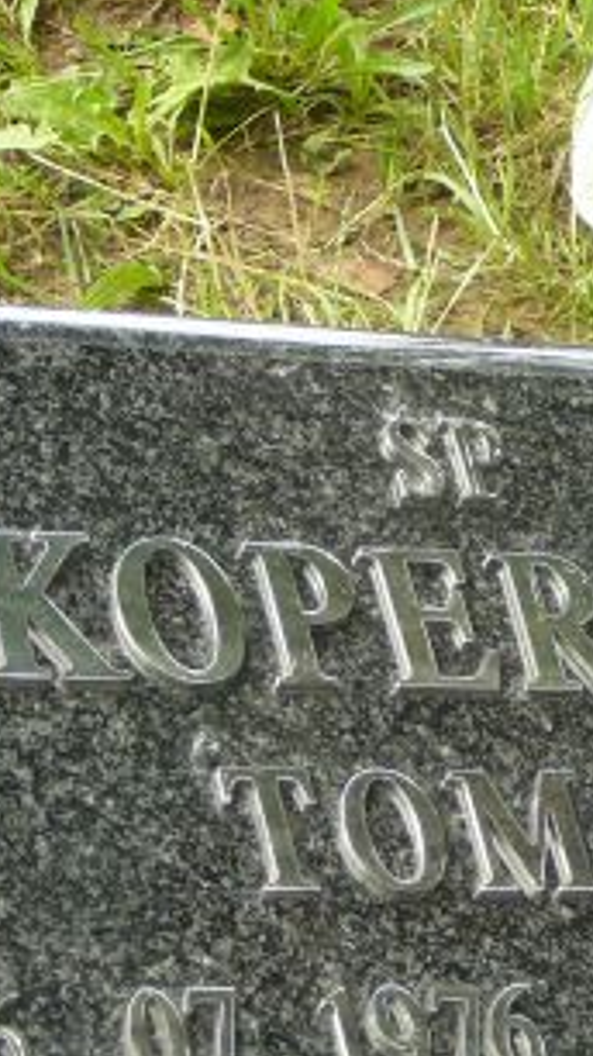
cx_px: 448
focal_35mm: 139
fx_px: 3888
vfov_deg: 15.4
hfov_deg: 8.7
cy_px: 759
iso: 100
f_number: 3.6
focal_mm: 9.1
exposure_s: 1/60
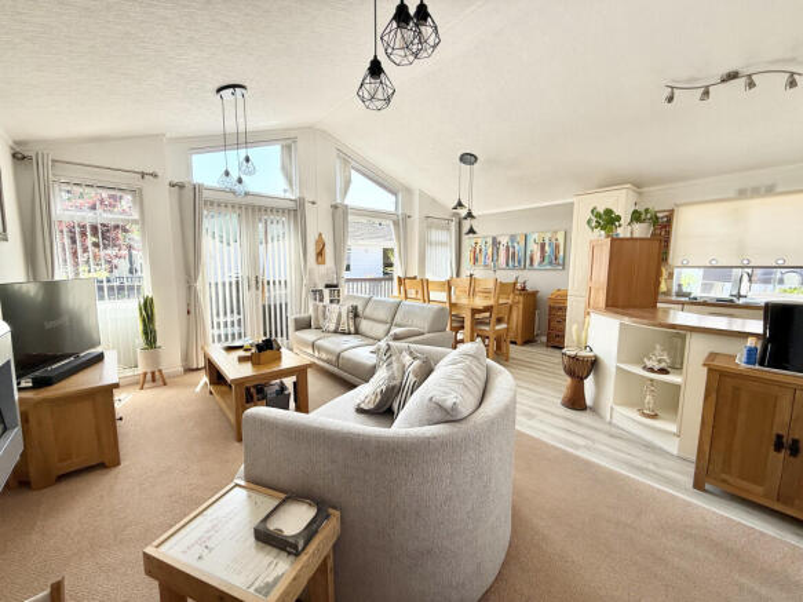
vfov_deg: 85.7
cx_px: 402
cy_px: 301
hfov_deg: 102.1
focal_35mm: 14
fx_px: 325
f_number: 2.2
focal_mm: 2.22
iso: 50
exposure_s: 1/169
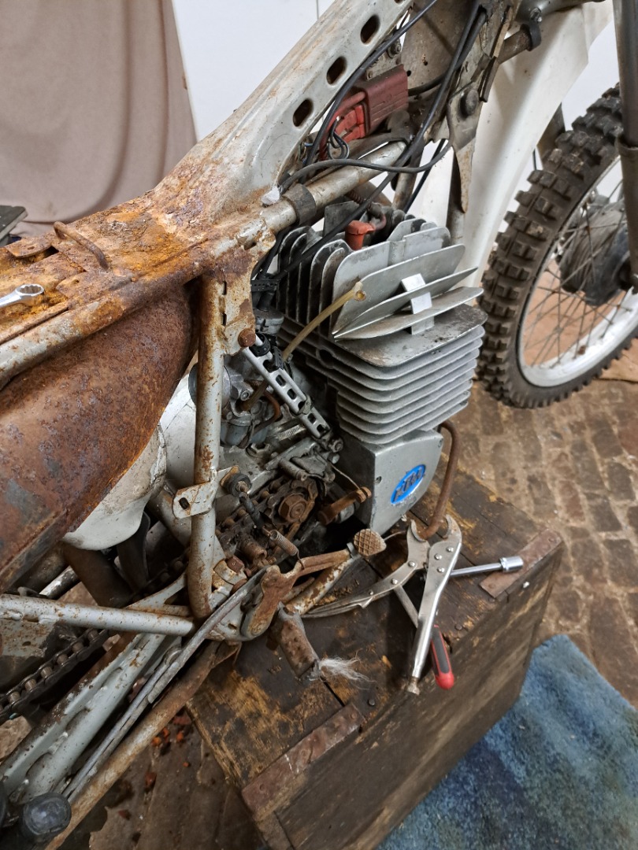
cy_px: 425
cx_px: 319
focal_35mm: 24
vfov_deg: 71.6
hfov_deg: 56.8
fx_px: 590
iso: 500
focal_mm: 5.23
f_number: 1.8
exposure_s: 1/25
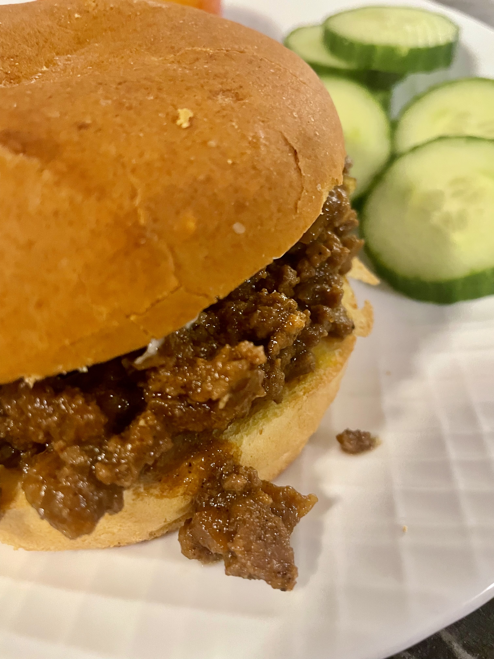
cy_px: 330
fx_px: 495
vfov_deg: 67.3
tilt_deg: -52.7
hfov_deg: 53.1
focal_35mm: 26
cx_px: 247
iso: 640
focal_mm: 4.2
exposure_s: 1/30
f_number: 1.6
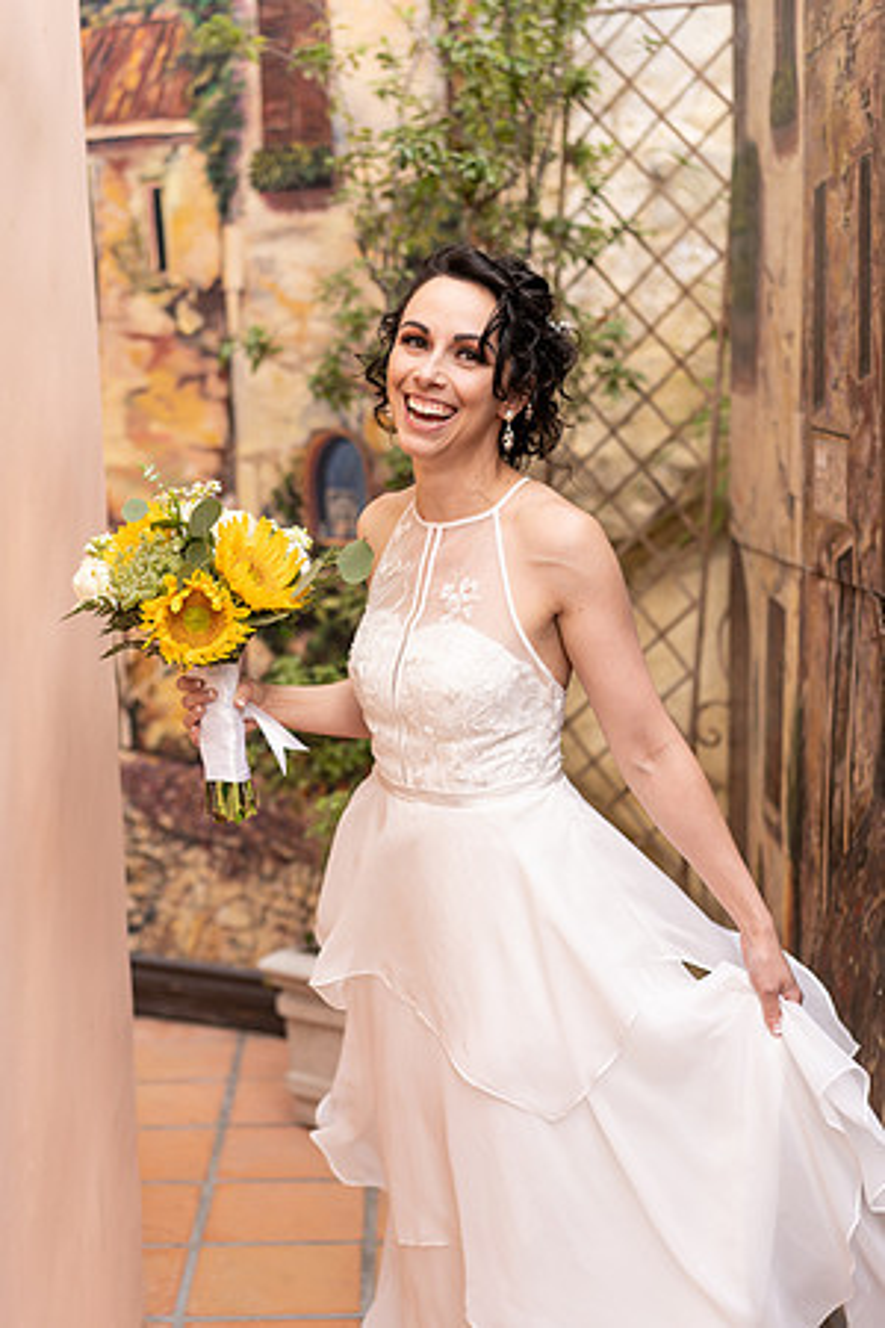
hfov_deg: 24.6
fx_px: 2028
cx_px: 442
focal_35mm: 55
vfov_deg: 36.2
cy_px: 664
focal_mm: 55
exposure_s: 1/500
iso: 320
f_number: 2.5
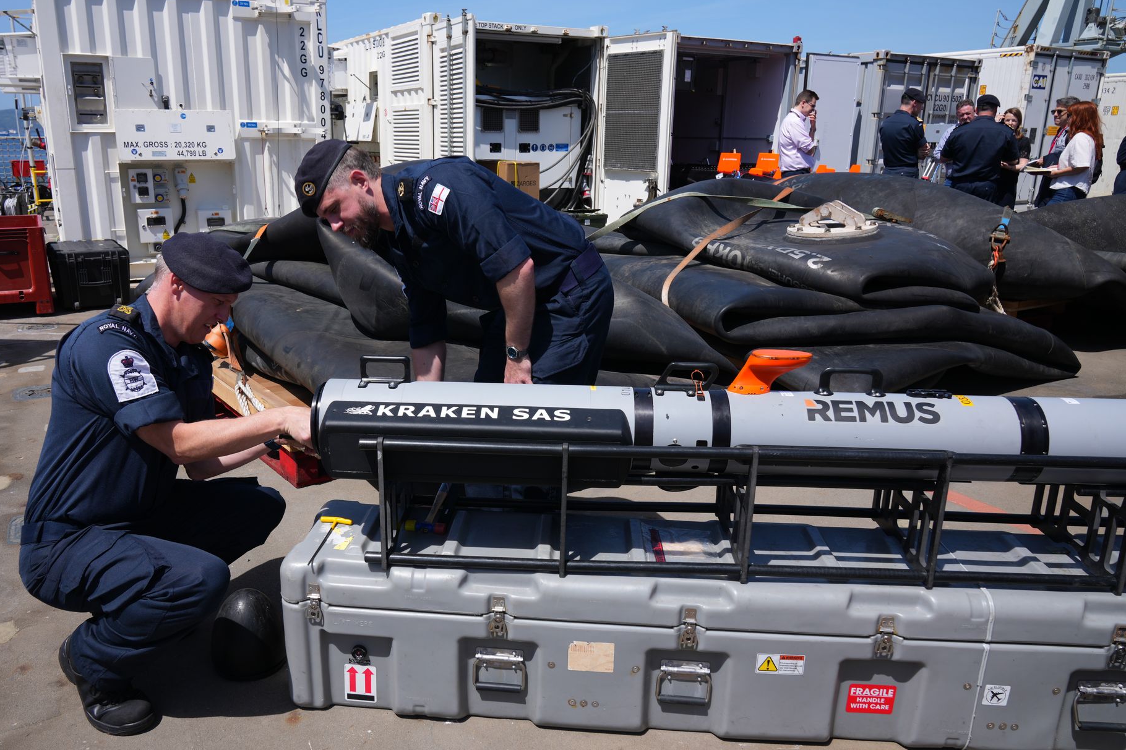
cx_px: 502
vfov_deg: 47.9
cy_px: 381
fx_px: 844
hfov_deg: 67.2
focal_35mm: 27
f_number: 7.1
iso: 100
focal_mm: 24
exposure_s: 1/320
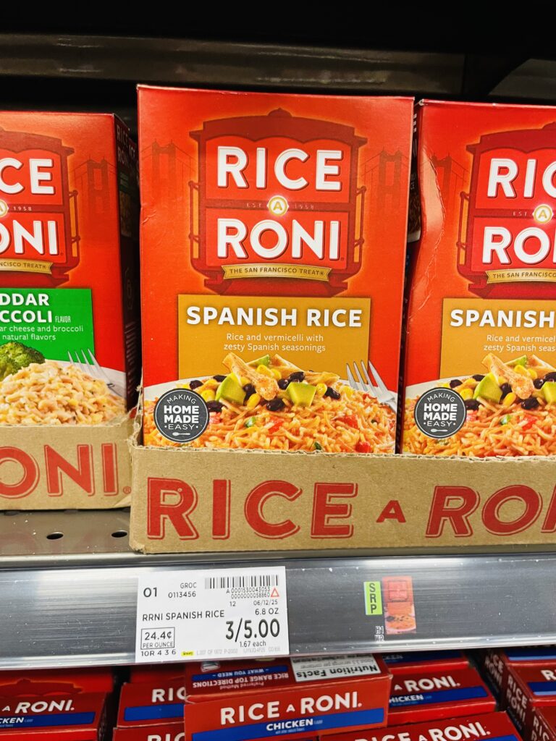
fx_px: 557
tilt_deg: -11.7
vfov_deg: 67.3
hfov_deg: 53.1
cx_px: 278
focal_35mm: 26
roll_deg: -1.4
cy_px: 370
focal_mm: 4.2
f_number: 1.6
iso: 200
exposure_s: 1/44
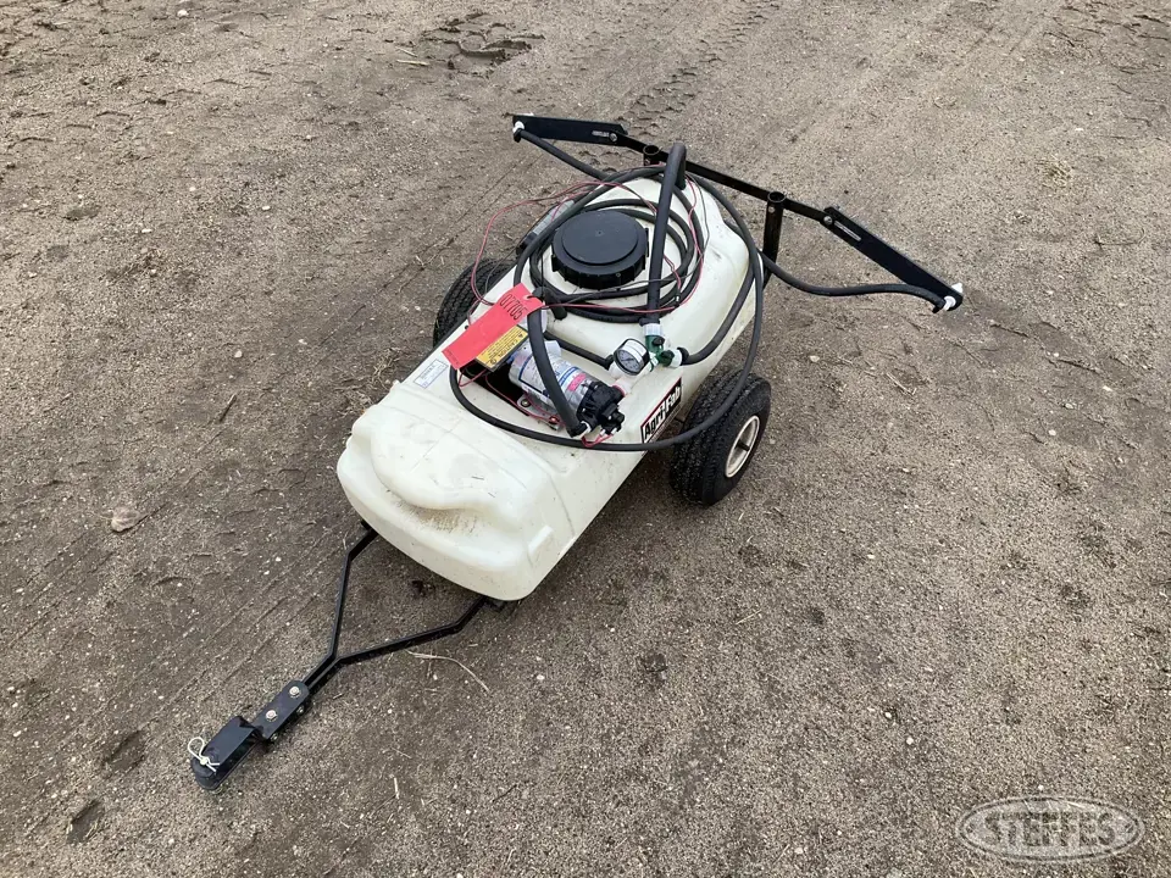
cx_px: 586
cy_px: 439
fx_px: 981
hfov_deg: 61.7
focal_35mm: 29
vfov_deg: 48.2
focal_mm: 3
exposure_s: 1/142
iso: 20
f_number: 1.8
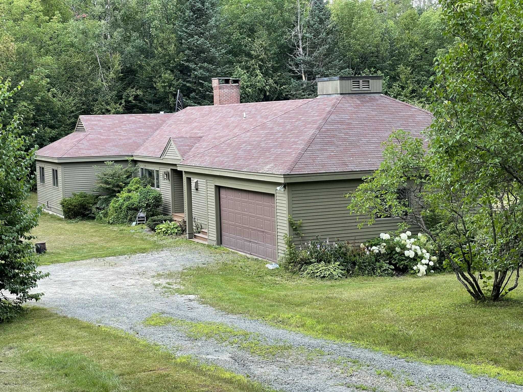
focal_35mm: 64
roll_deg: +1.8
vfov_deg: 22.9
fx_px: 967
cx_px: 262
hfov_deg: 30.3
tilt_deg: -4.5
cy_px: 196
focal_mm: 7.5
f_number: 2.2
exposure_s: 1/135
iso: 20
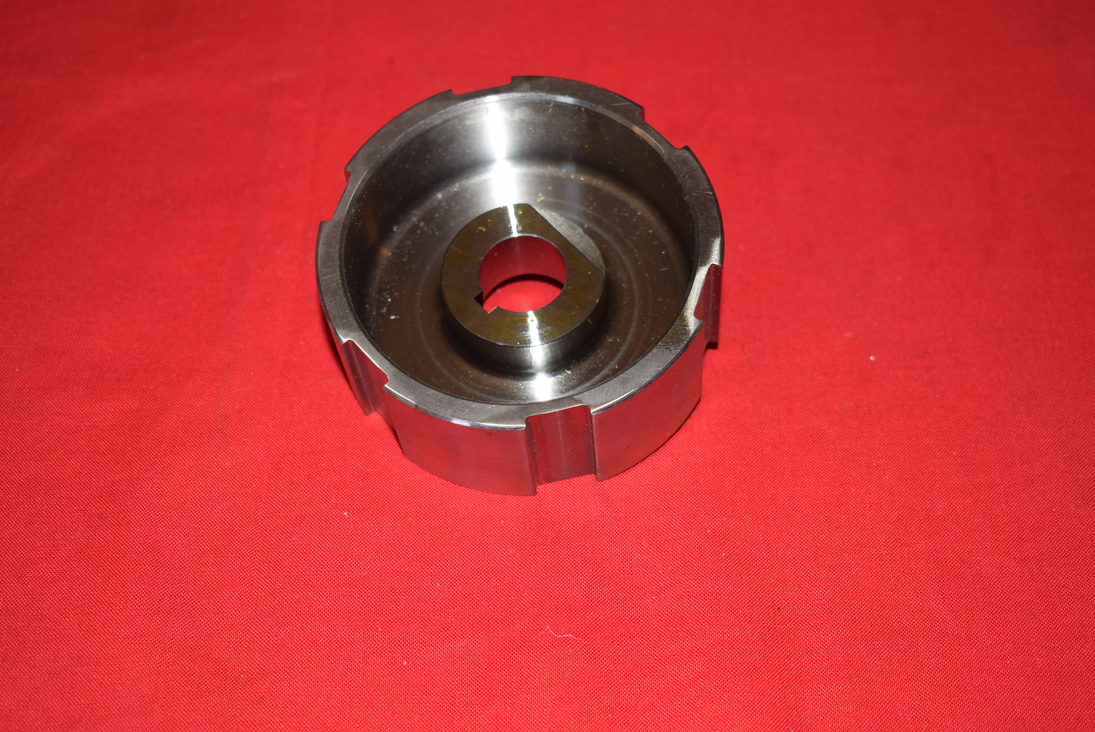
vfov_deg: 23.8
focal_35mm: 57
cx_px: 548
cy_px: 366
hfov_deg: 35.0
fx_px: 1735
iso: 400
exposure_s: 1/200
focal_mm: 38
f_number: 5.6
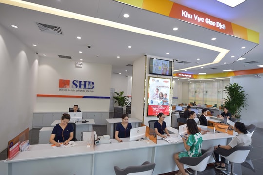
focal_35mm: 18
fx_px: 131
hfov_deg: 90.0
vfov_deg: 67.4
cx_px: 132
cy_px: 88
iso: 400
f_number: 4
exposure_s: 1/160
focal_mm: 18
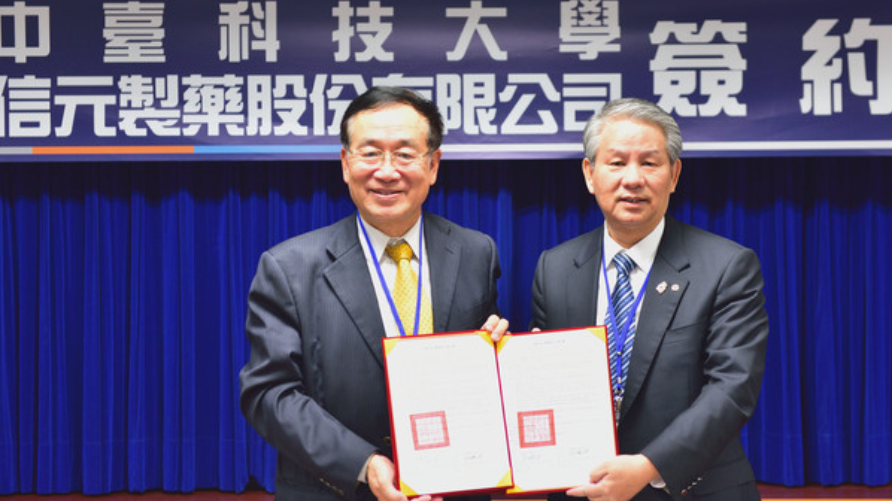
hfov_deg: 26.2
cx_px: 494
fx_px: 1915
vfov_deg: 14.9
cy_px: 221
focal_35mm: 81
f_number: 3.5
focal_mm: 66
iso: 800
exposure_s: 1/40
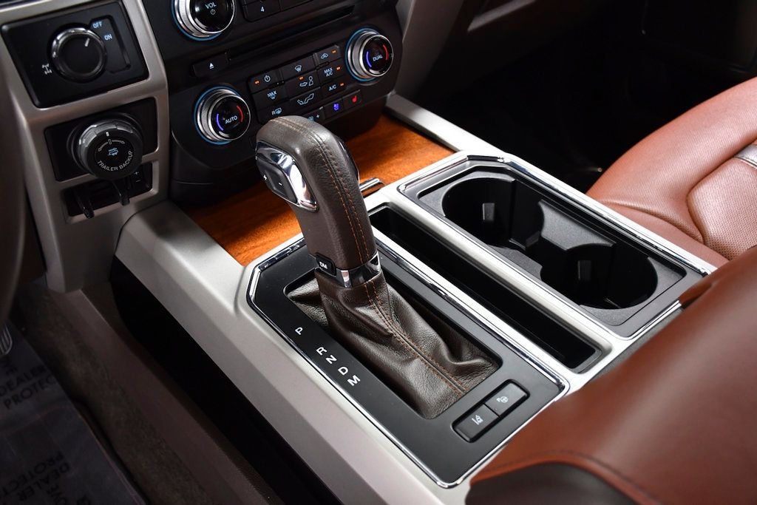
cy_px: 252
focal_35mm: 36
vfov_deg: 36.9
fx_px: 757
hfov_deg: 53.1
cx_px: 378
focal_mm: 24
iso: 1250
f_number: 4
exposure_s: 1/80
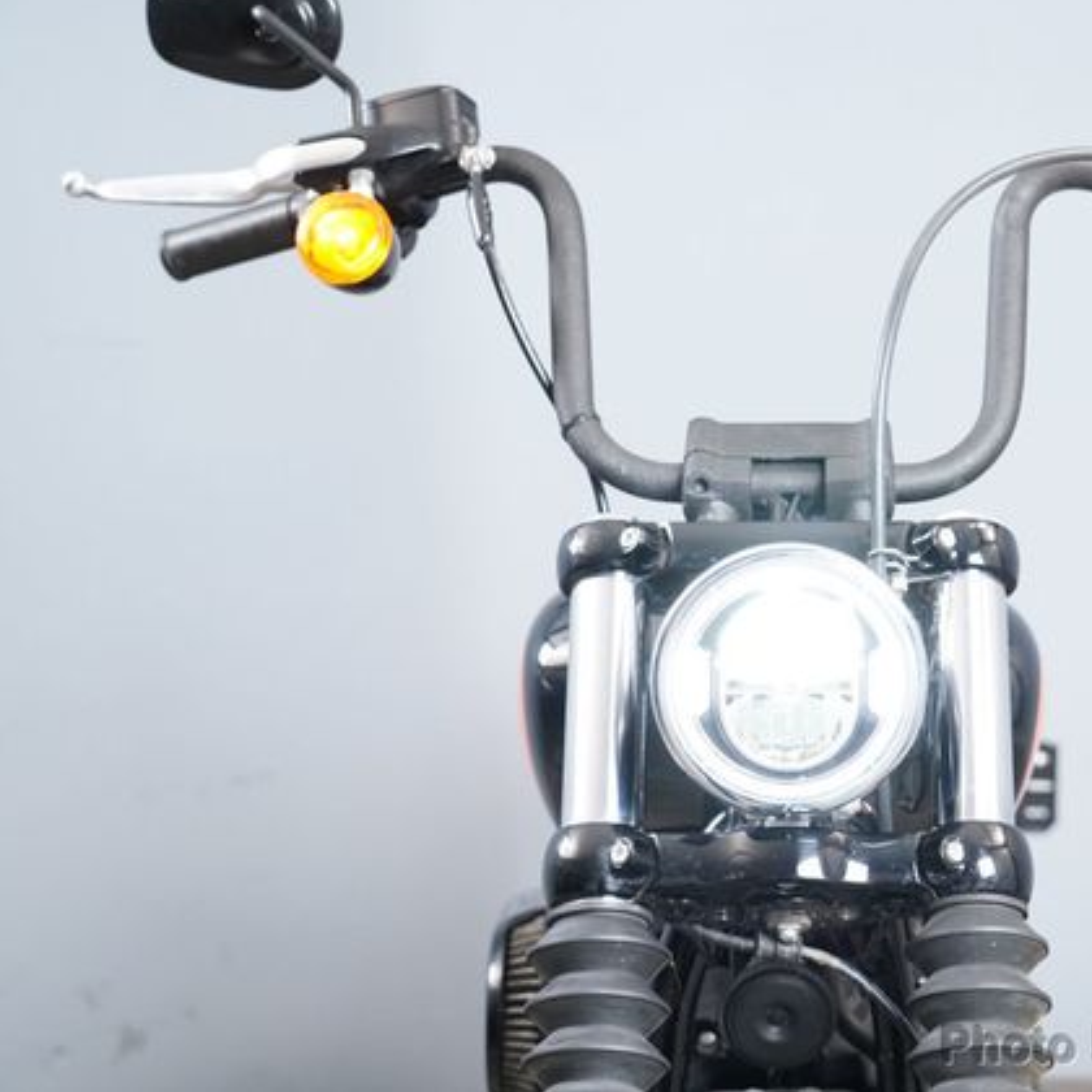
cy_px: 540
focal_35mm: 70
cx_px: 809
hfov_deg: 24.4
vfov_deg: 24.7
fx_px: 2498
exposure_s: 1/125
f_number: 4
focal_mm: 54
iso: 2000
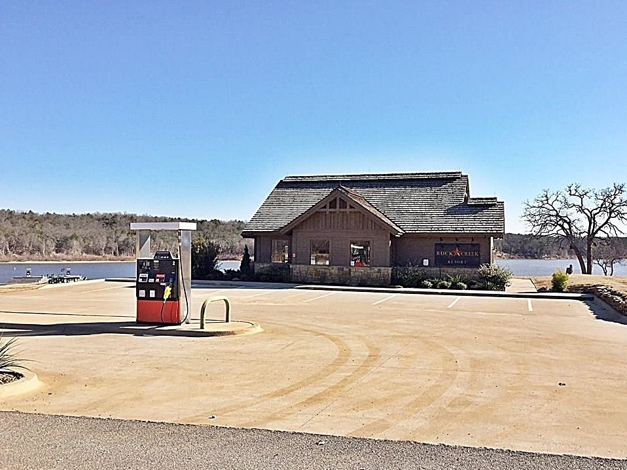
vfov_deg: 45.4
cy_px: 245
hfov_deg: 58.3
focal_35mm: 31
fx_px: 561
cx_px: 330
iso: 32
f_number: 2.2
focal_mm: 4.15
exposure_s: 1/1883
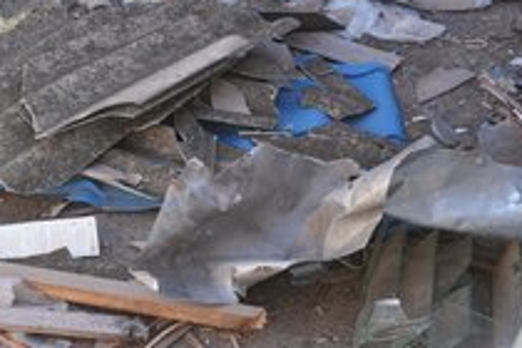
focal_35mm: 63
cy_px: 101
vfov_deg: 21.4
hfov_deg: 30.3
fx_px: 913
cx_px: 35
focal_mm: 33
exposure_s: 1/160
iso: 160
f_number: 4
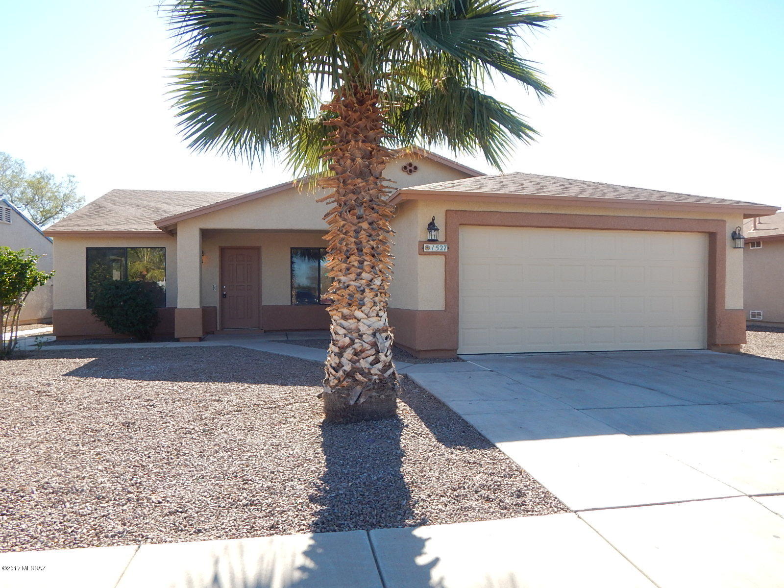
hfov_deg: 69.4
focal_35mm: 25
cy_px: 294
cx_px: 392
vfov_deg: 54.9
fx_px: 566
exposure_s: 1/500
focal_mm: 4.5
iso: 125
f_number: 3.1
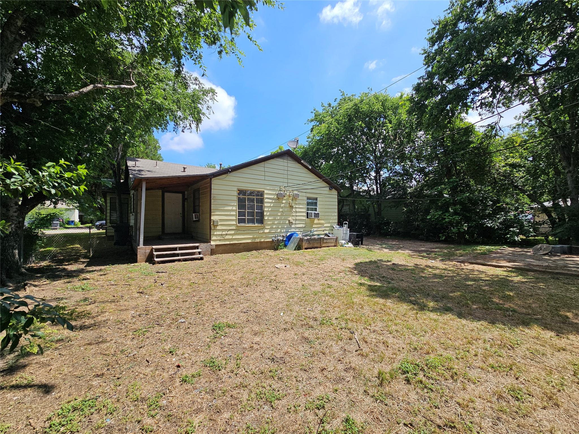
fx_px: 217
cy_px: 217
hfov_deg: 106.2
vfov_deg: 89.9
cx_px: 290
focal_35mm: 13
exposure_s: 1/1686
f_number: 2.2
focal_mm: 2.2
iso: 50
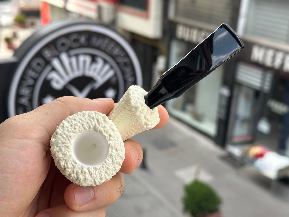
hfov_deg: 39.7
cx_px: 144
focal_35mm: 48
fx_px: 401
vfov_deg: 30.3
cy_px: 108
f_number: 1.78
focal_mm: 6.86
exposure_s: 1/494
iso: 64
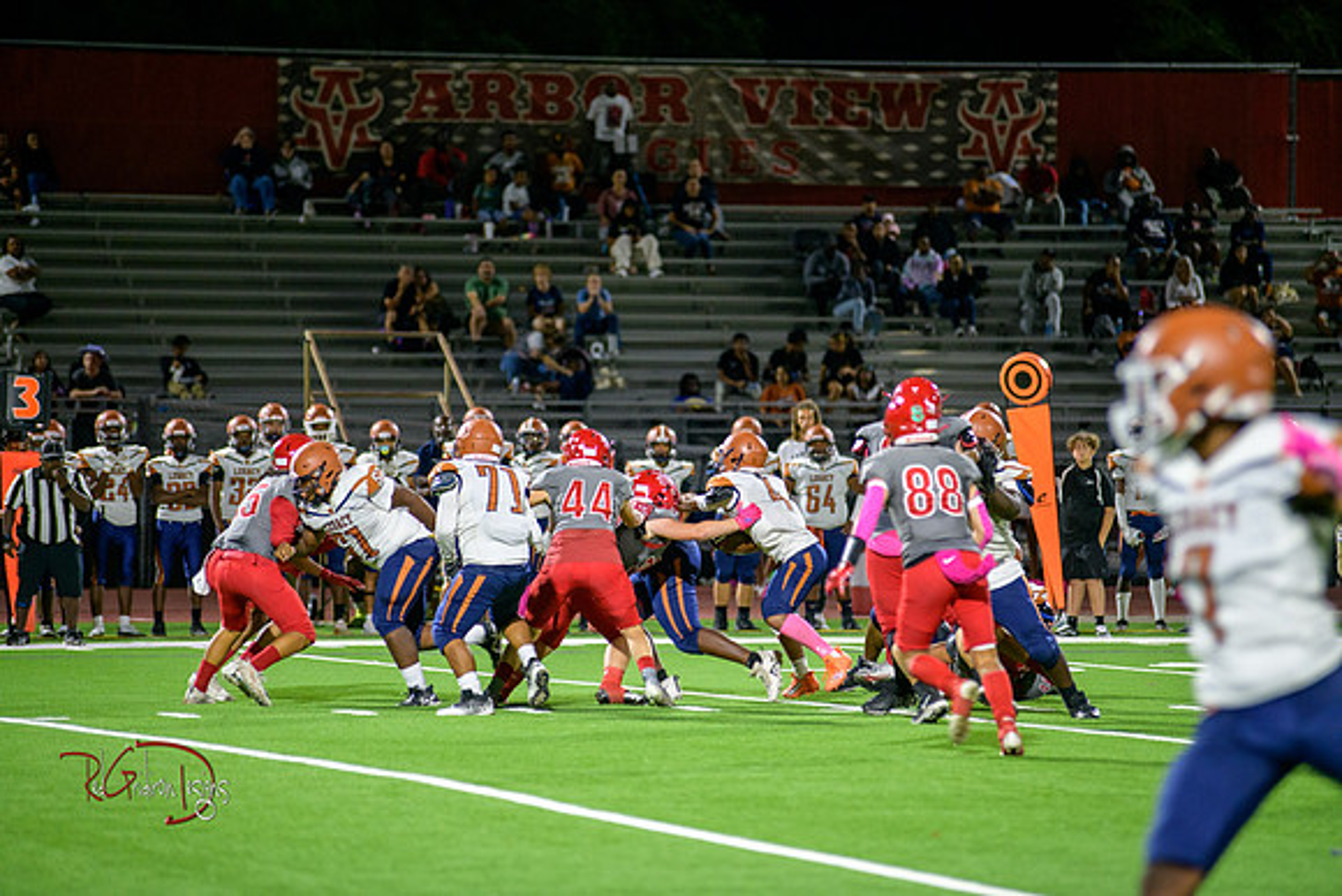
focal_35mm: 200
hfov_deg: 10.3
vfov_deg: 6.9
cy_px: 448
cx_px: 671
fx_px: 7457
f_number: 2.8
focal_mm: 200
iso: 1600
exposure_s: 1/250
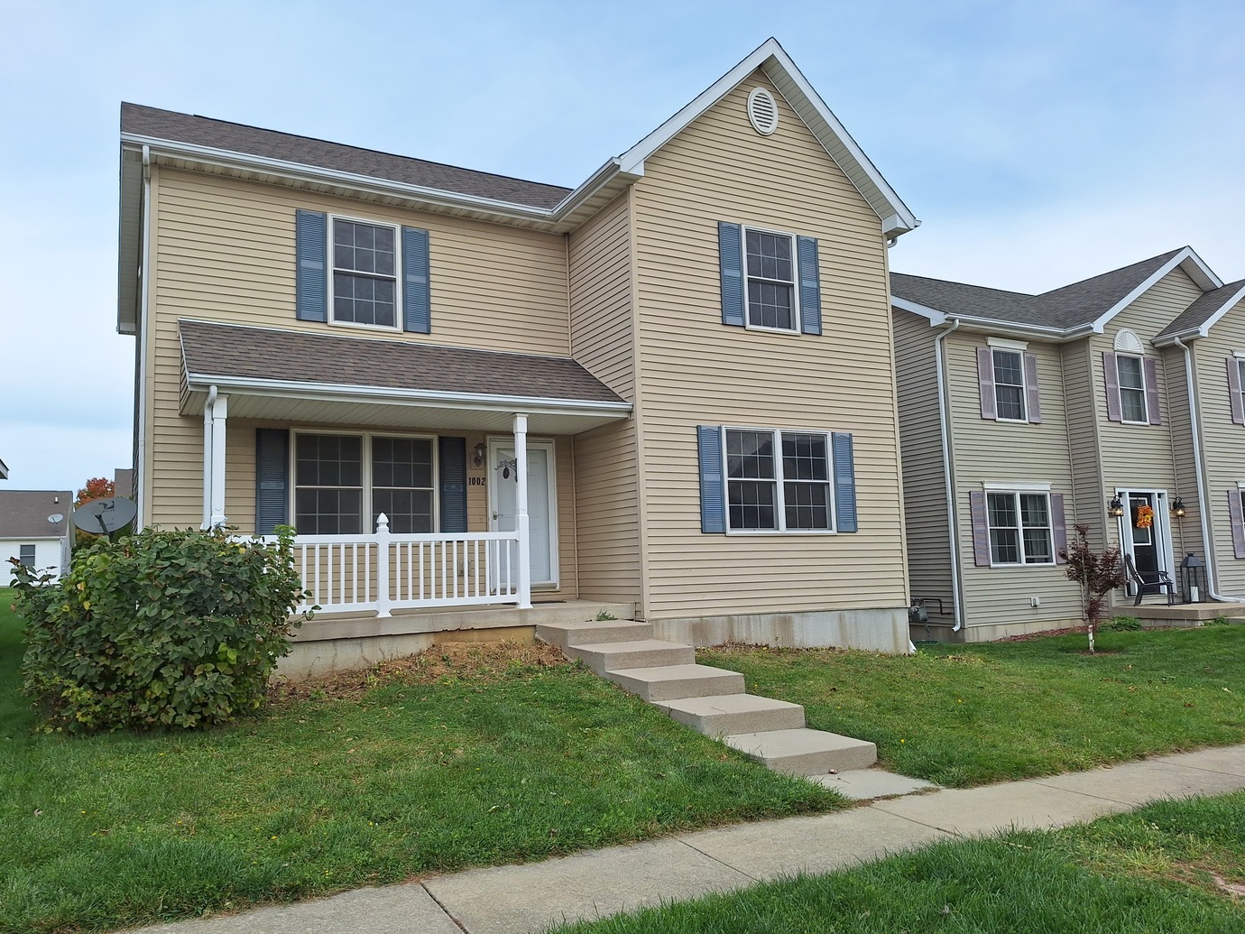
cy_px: 481
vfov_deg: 56.8
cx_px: 603
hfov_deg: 71.6
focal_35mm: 24
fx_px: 863
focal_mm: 5.54
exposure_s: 1/2740
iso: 40
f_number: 1.8
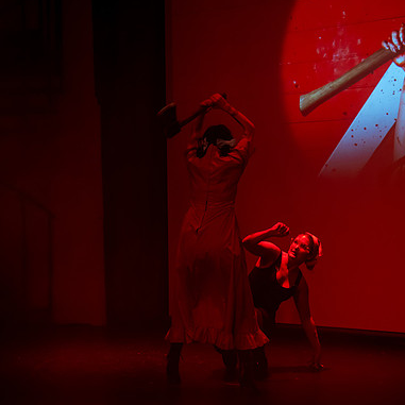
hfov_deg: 18.9
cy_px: 202
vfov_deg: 18.9
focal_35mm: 92
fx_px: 1218
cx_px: 187
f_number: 4
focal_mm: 70
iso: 3200
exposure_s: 1/200
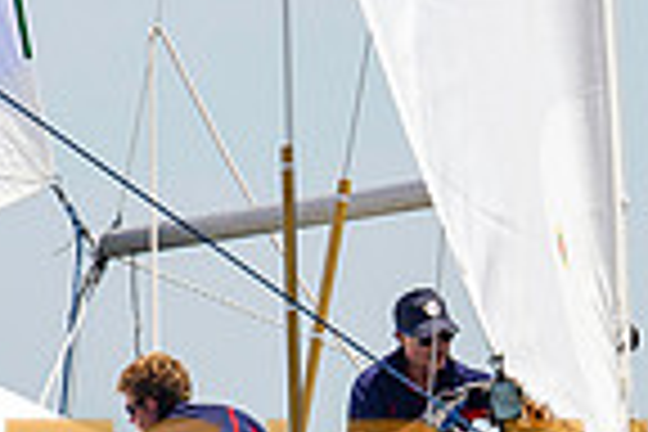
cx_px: 603
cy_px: 452
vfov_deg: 0.5
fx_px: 46778
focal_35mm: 2599
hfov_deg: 0.8
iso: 400
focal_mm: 600
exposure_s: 1/2000
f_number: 5.6
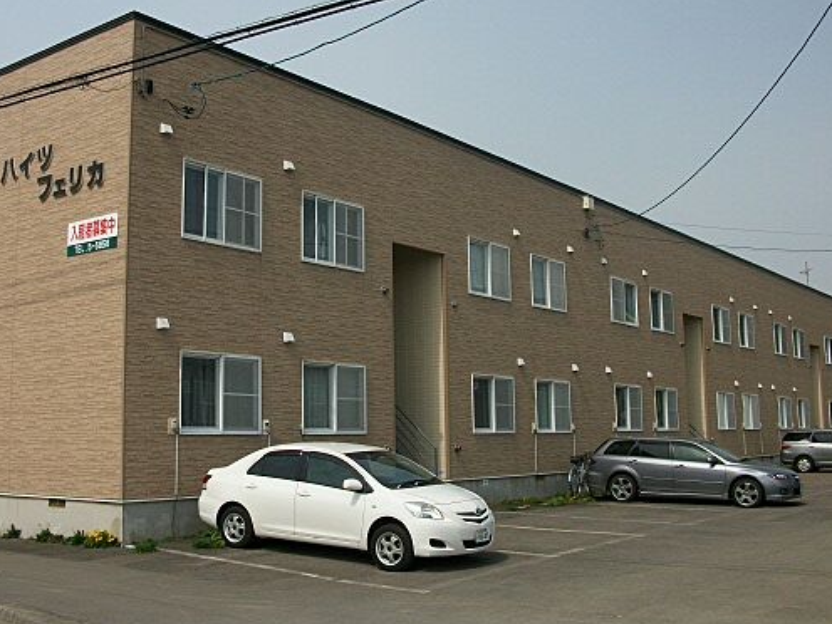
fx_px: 961
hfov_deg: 46.8
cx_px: 396
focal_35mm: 40
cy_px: 262
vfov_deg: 35.9
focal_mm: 5.7
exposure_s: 1/243
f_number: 8.8
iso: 80
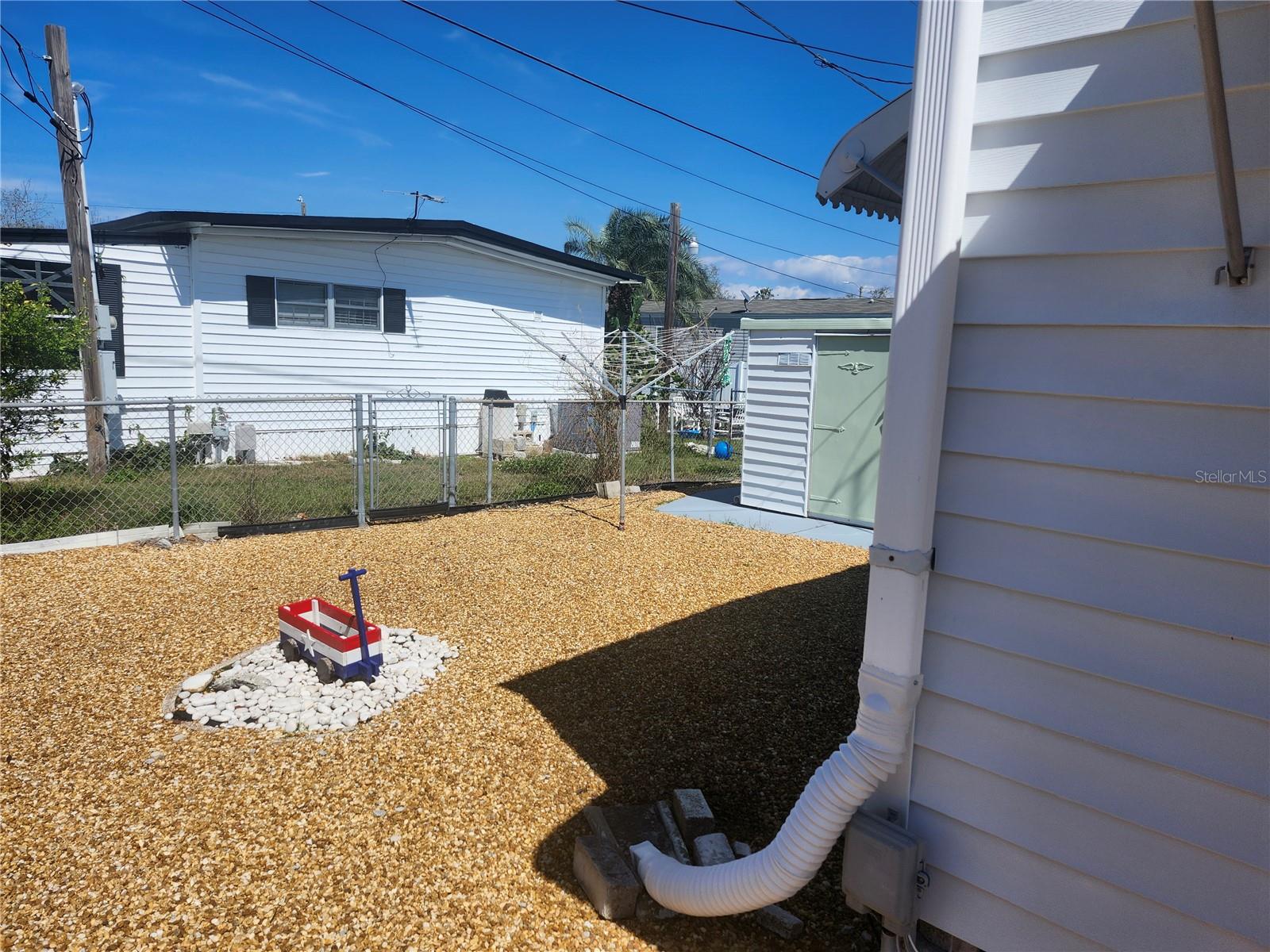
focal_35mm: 23
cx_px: 635
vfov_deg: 58.9
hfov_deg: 73.9
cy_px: 476
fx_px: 844
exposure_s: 1/2628
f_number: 1.8
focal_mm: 5.54
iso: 25
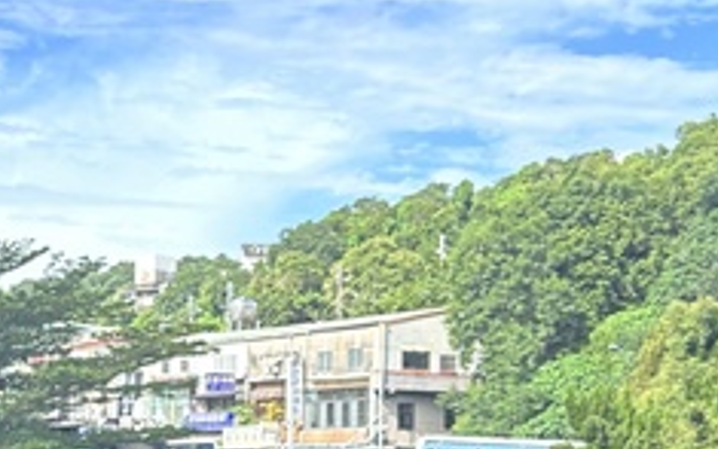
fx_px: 1840
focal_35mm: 94
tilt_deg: -1.3
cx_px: 208
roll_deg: -0.6
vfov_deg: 13.5
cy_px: 547
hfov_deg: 21.9
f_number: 1.5
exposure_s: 1/775
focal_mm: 5.7
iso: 50
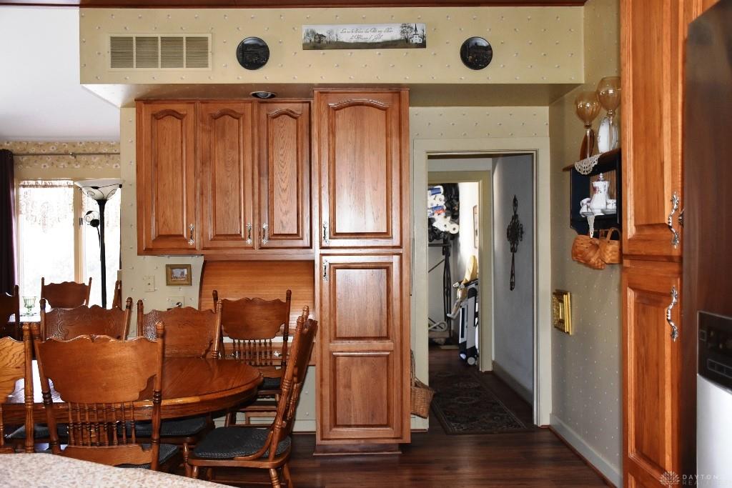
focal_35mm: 34
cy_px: 244
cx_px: 366
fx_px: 702
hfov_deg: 55.1
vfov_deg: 38.4
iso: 1250
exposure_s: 1/60
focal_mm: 23
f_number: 3.8
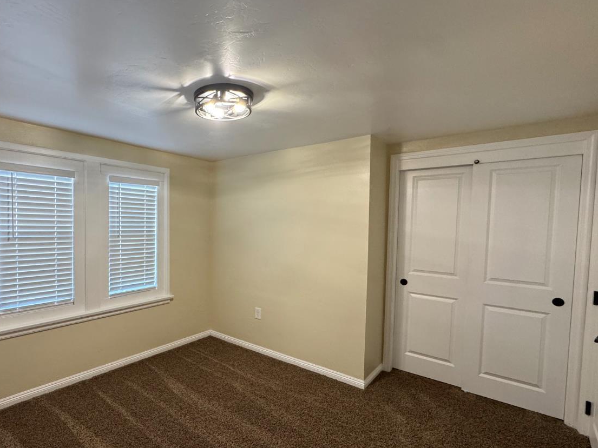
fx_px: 328
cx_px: 216
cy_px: 238
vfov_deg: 68.6
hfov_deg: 82.7
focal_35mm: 19
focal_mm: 2.22
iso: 250
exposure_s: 1/120
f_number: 2.2
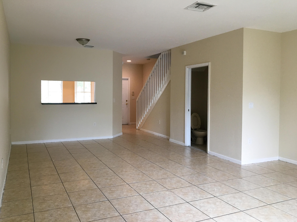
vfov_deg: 48.2
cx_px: 148
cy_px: 111
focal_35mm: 29
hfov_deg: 61.7
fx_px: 249
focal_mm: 4.15
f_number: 2.2
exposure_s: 1/30
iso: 40
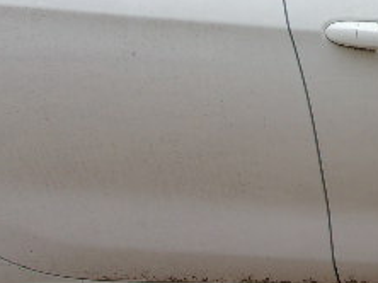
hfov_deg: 22.1
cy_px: 7
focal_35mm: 78
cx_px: 509
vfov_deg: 18.4
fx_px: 851
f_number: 3
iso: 80
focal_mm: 4.9
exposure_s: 1/400
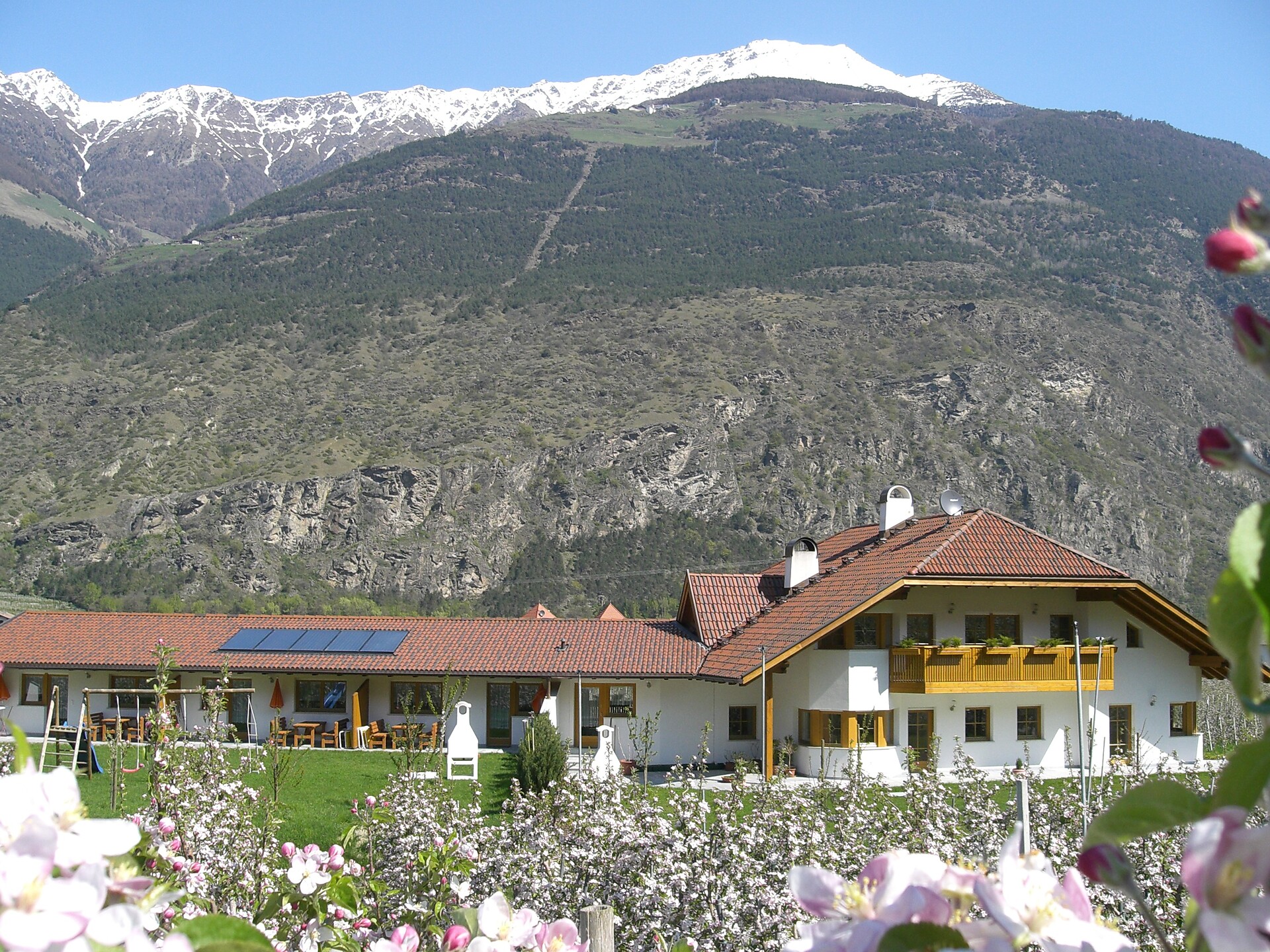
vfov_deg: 37.7
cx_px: 635
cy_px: 476
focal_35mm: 38
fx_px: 1394
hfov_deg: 49.0
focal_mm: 6.3
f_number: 4.4
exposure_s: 1/400
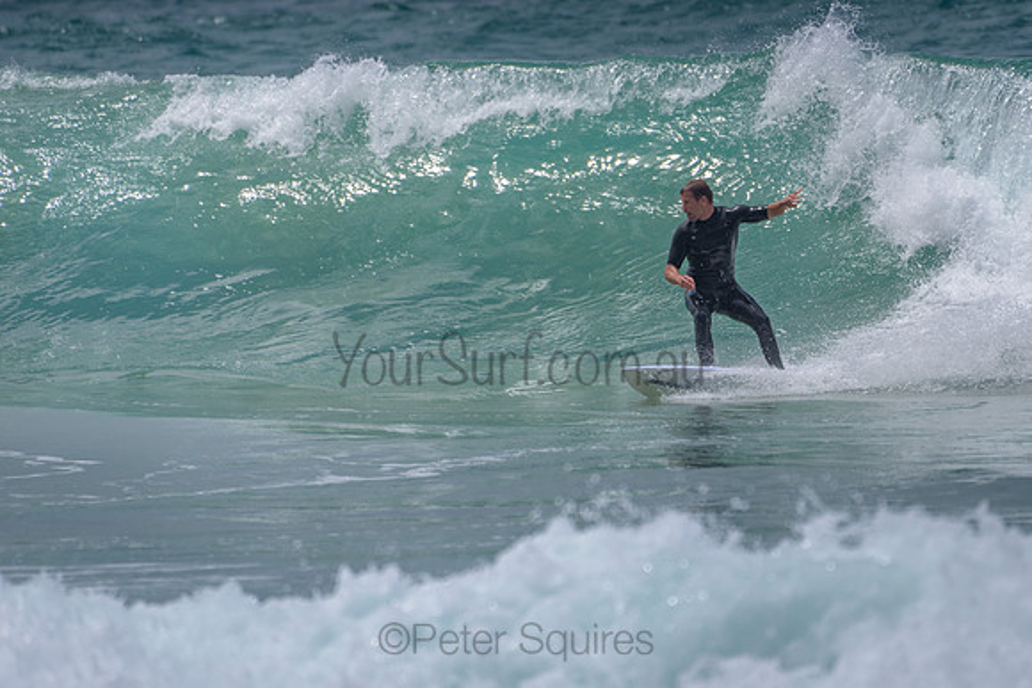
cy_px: 280
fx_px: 17612
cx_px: 634
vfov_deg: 2.2
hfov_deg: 3.4
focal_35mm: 614
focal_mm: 500
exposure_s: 1/2000
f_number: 5.6
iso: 80
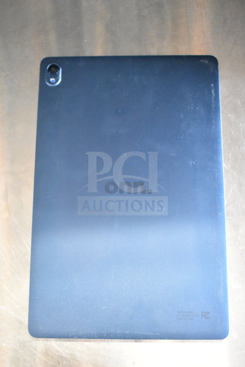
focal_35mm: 40
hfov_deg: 33.0
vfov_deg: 47.9
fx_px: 413
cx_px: 122
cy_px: 184
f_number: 4
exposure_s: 1/40
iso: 10000
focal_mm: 27
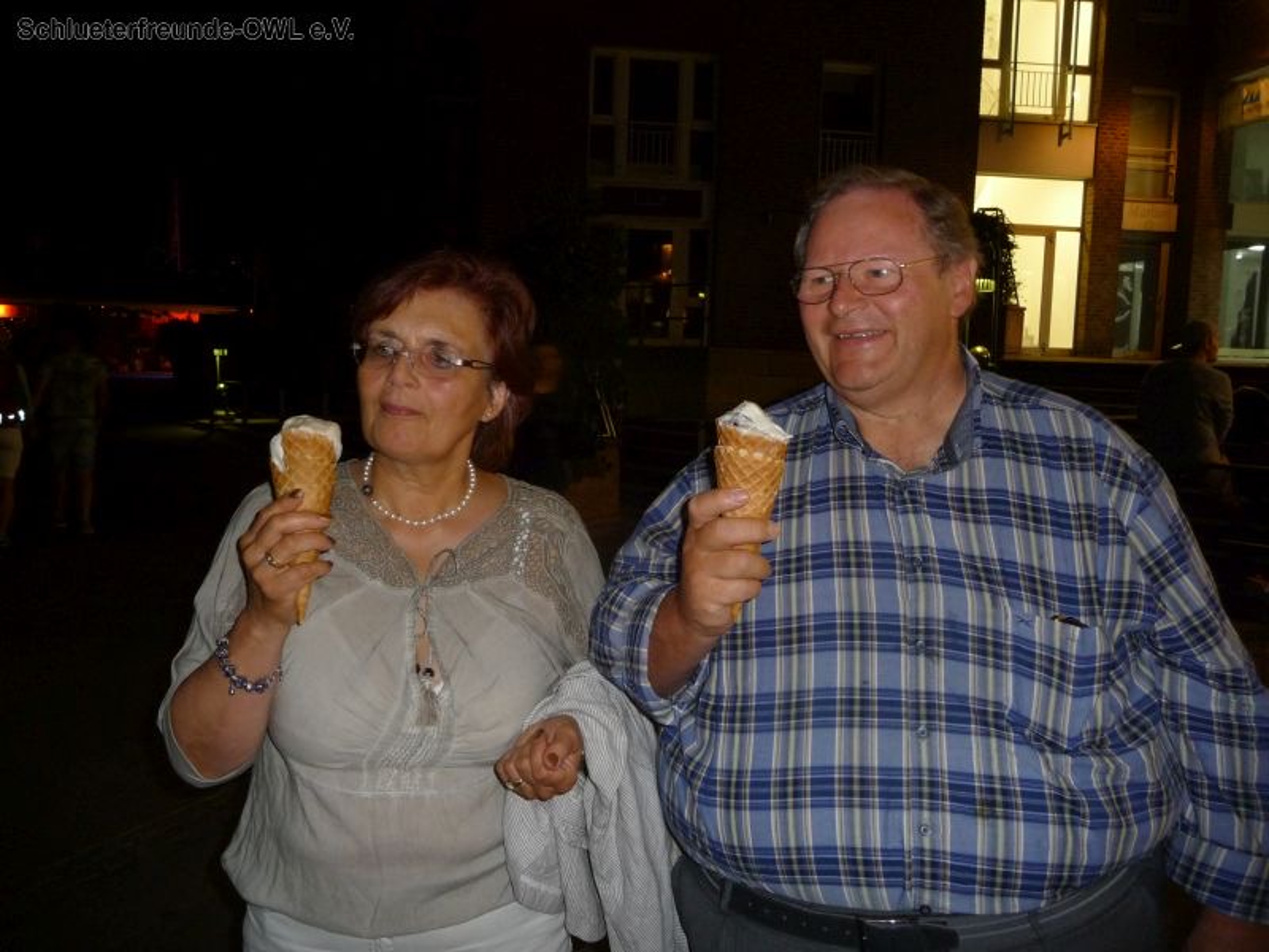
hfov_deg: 63.4
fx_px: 1026
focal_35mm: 28
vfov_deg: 49.7
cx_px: 634
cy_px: 476
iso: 250
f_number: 3.3
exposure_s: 1/8
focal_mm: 4.7
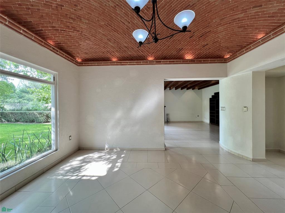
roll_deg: -0.1
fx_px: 107
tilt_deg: -0.8
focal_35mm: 13
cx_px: 142
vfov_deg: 89.9
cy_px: 106
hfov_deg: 106.2
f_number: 1.8
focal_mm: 1.57
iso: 64
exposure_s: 1/120
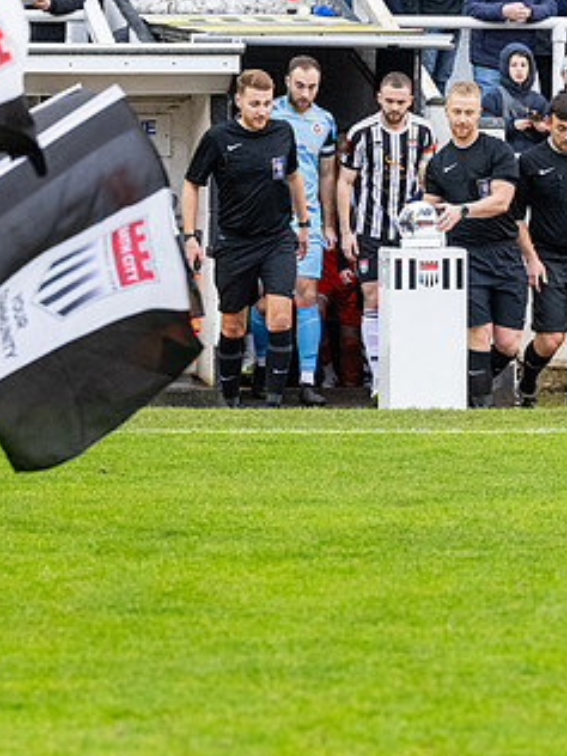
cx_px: 461
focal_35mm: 207
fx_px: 4521
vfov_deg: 9.6
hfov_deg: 7.2
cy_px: 276
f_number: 4
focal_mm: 93
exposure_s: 1/400
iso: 2000
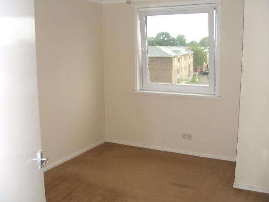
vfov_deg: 37.7
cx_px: 134
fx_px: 295
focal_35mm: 38
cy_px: 101
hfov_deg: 49.0
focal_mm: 7.9
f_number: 2.8
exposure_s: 1/60
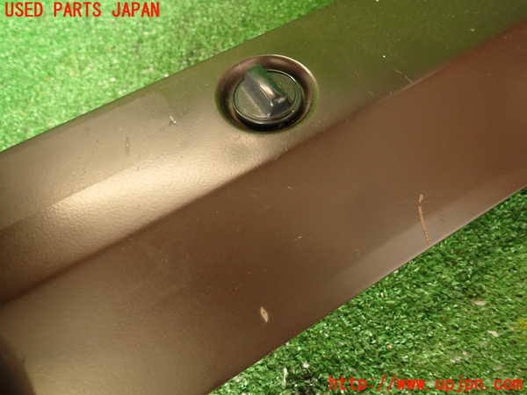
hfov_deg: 69.4
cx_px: 264
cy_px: 198
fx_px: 381
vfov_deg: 54.9
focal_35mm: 25
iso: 200
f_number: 2
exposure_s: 1/50
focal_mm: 4.5
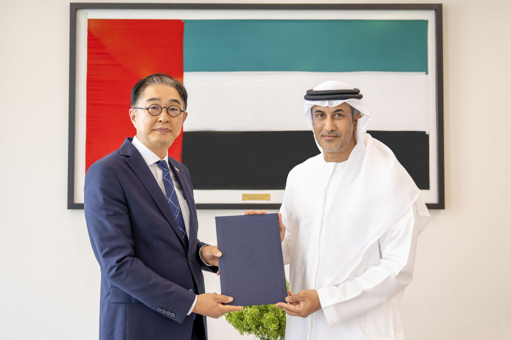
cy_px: 170
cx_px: 256
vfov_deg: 37.9
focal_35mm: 35
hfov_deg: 54.4
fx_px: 497
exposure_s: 1/160
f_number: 3.2
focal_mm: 35
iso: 2000
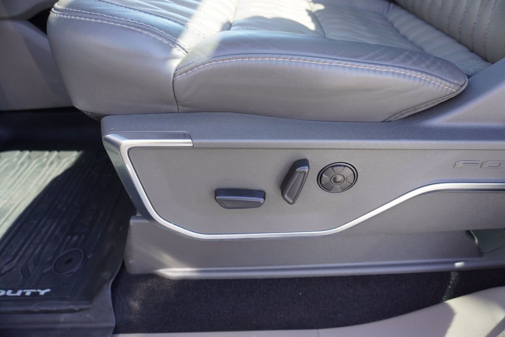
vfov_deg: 53.2
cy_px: 168
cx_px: 252
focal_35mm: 24
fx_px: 337
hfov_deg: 73.7
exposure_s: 1/60
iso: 200
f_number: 4
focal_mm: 16
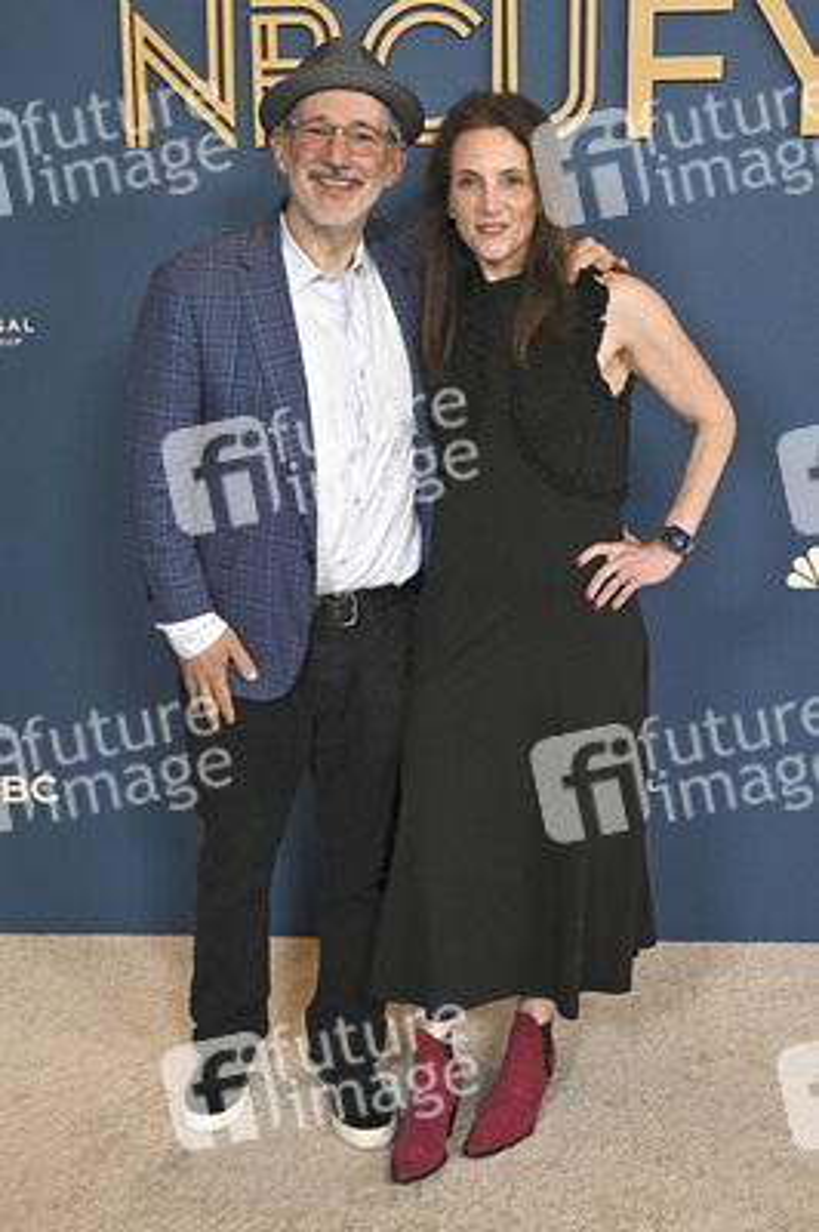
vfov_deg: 42.8
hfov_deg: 29.2
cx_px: 410
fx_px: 1572
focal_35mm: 46
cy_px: 616
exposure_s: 1/320
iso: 2000
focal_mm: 46
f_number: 5.6
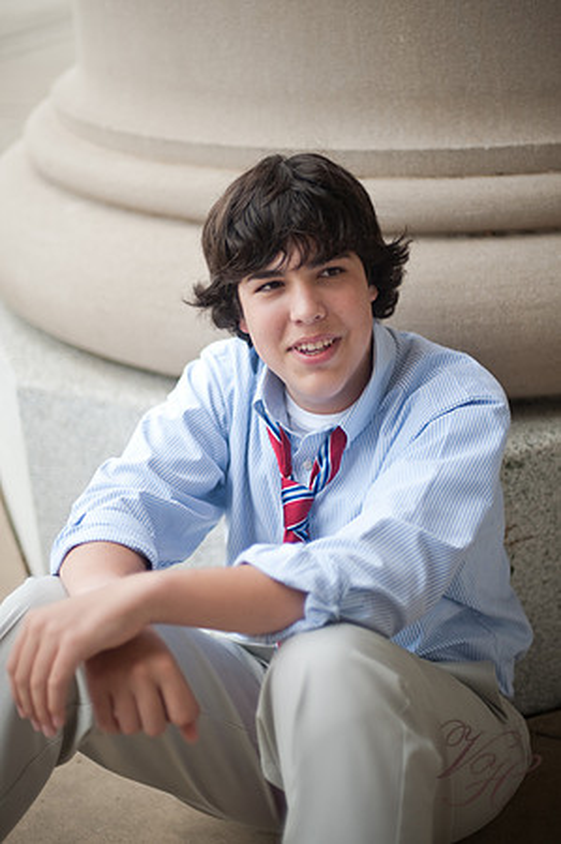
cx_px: 280
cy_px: 422
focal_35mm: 50
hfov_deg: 26.9
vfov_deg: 39.6
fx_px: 1171
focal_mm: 50
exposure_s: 1/1000
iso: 320
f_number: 1.4
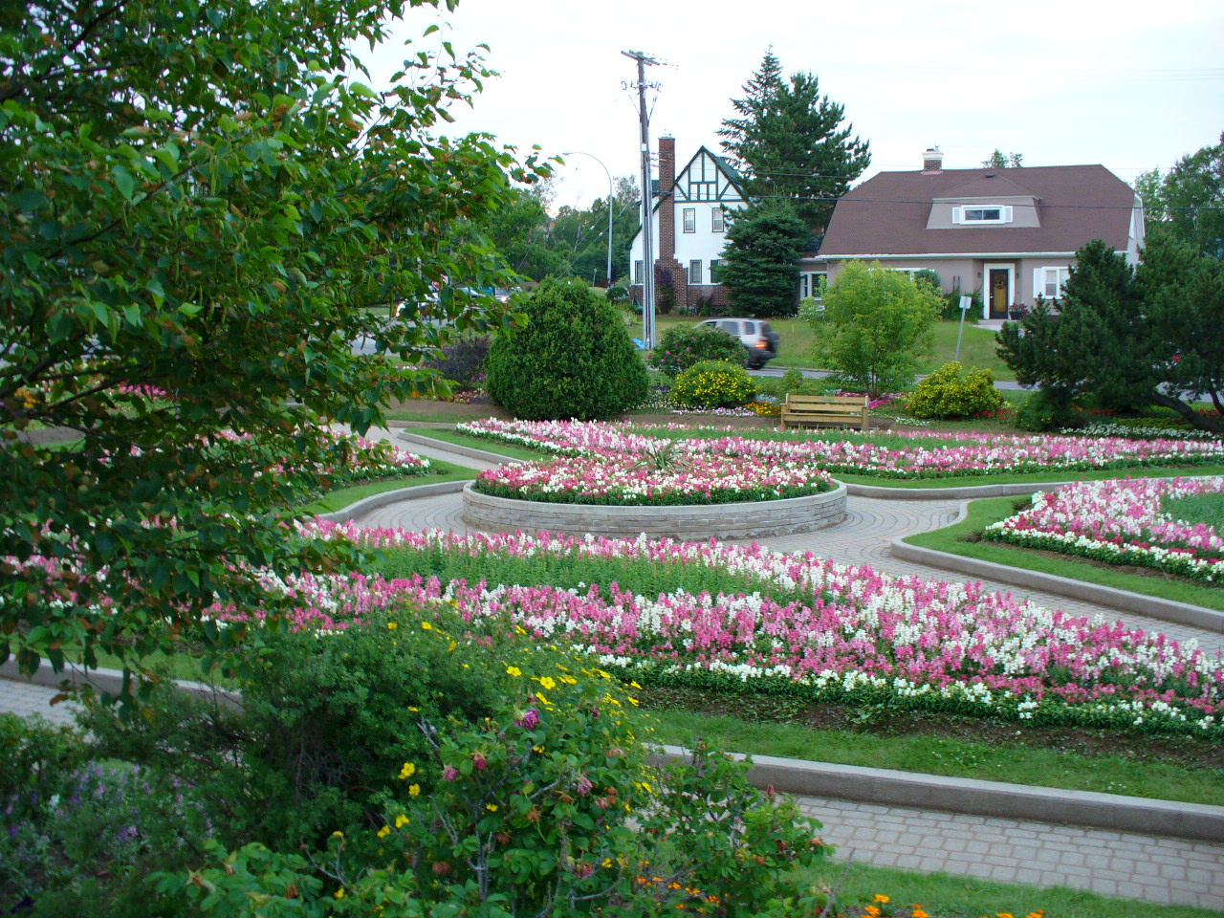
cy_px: 459
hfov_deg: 50.1
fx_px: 1308
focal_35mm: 37
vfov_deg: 38.7
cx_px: 612
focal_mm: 6.1
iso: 100
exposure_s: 1/30
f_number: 2.8
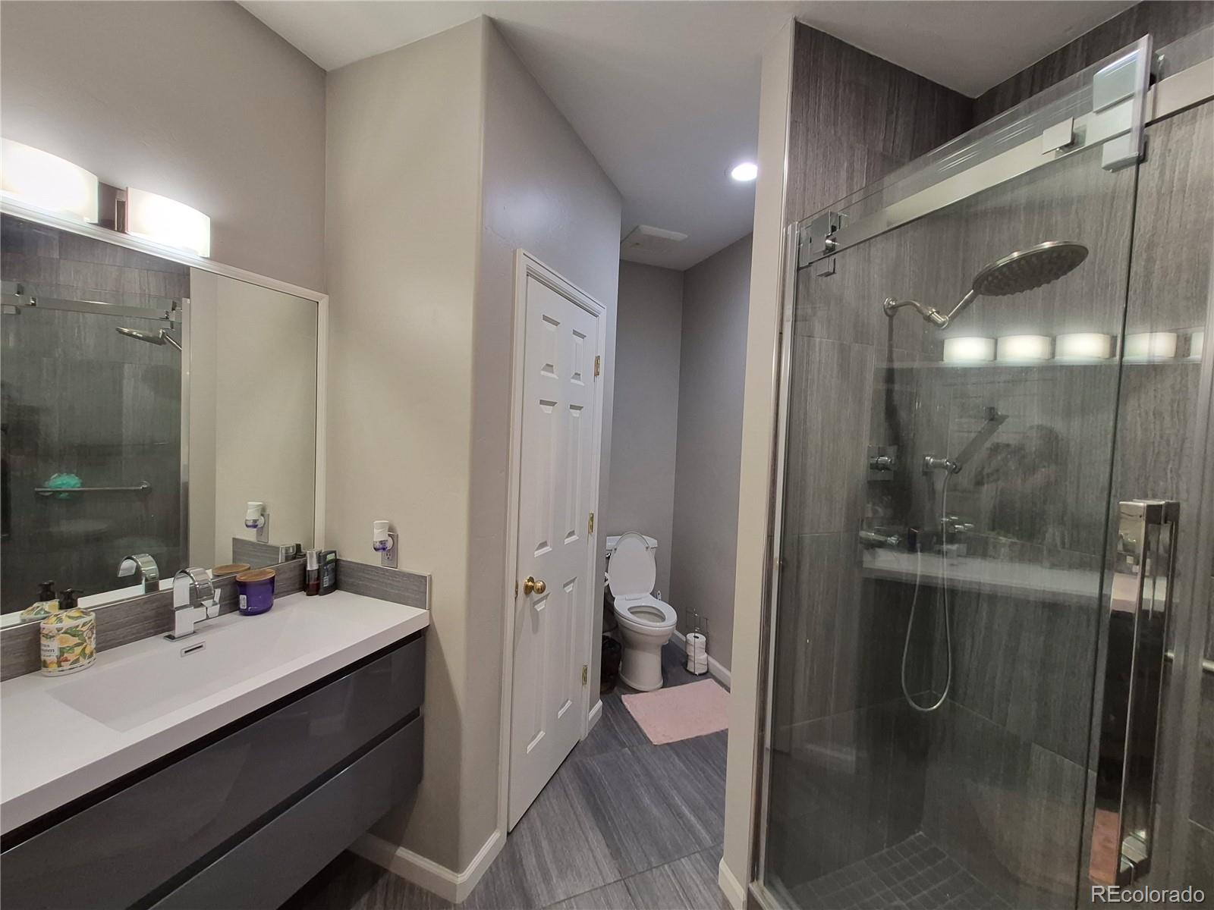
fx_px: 456
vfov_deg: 89.9
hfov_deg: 106.2
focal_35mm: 13
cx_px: 607
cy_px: 455
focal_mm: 1.74
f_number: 2.2
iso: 160
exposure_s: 1/60
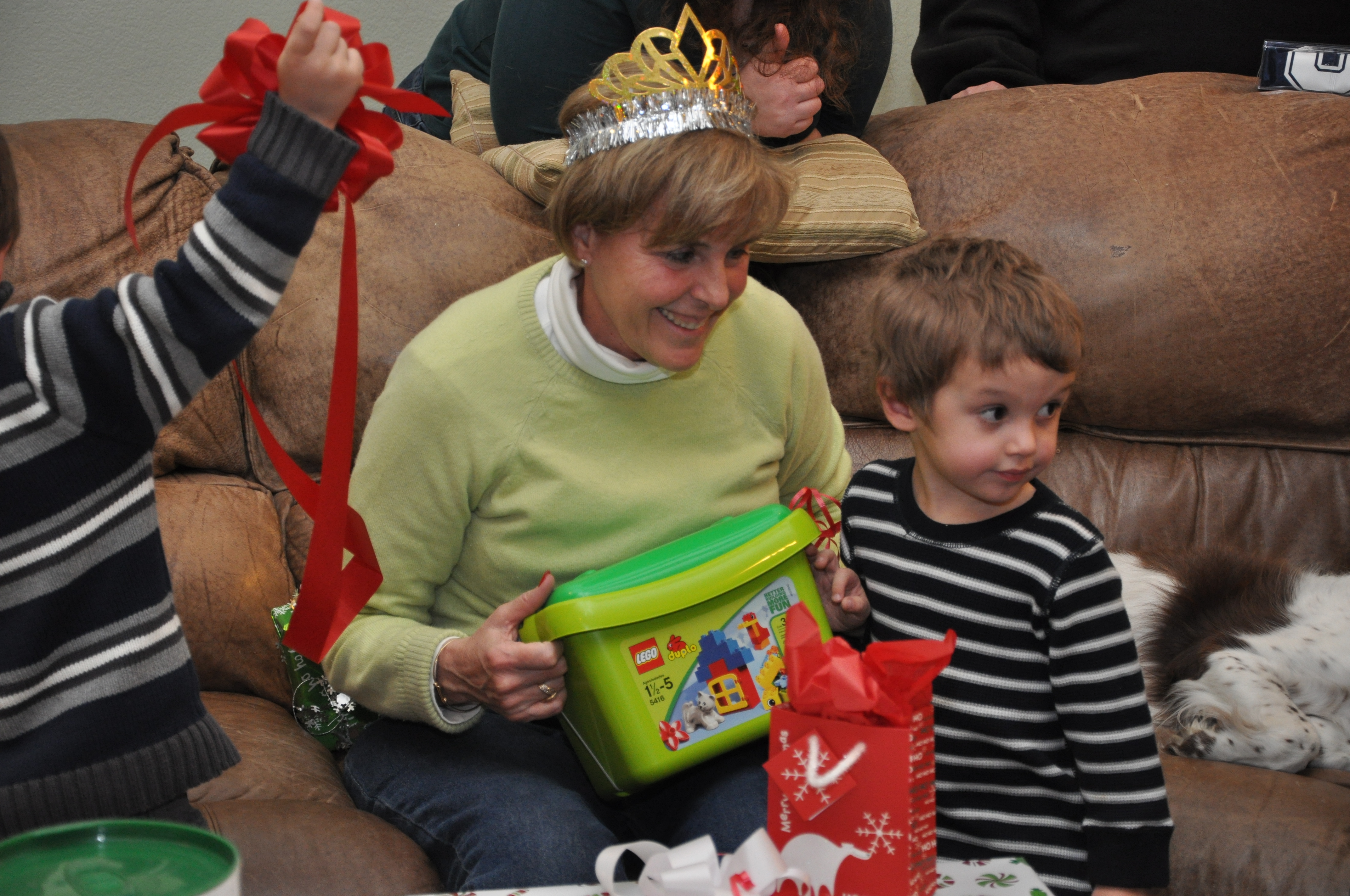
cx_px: 675
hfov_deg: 23.4
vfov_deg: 15.7
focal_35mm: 87
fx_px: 3259
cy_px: 448
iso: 800
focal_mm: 58
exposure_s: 1/60
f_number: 5
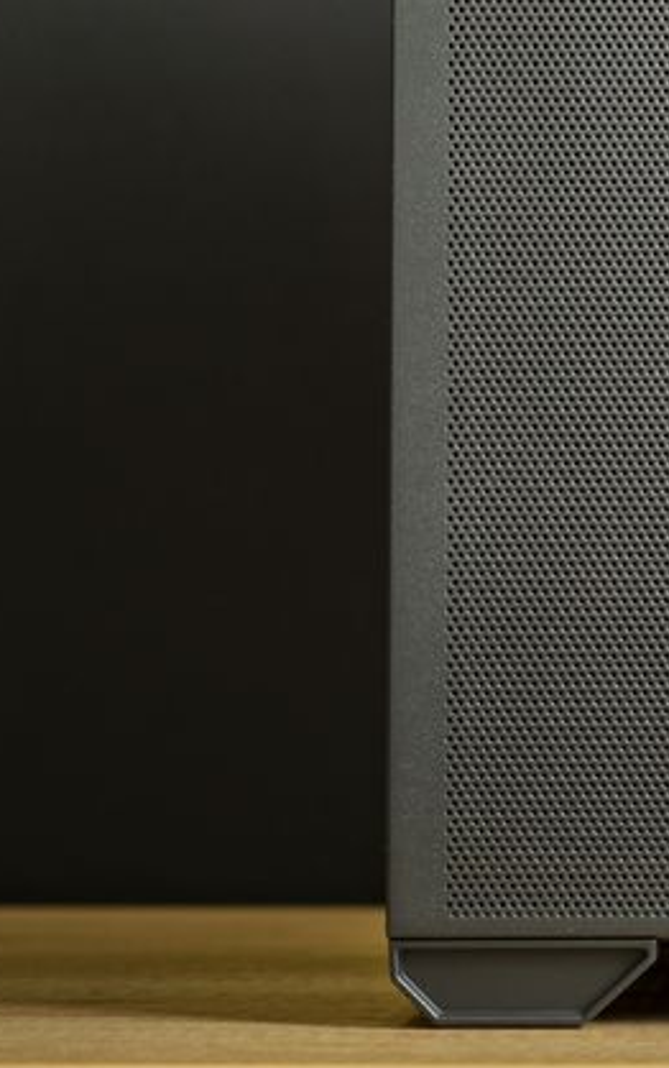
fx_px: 5473
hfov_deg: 6.9
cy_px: 222
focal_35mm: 188
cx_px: 983
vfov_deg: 11.1
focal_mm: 40
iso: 320
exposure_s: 1/20
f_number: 2.8
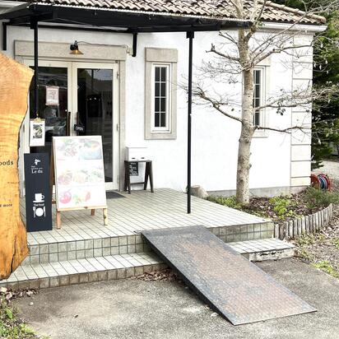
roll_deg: +0.1
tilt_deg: -2.1
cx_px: 90
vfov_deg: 42.6
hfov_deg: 41.7
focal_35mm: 39
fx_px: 432
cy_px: 135
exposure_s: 1/1517
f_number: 1.6
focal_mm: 5.1
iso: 50
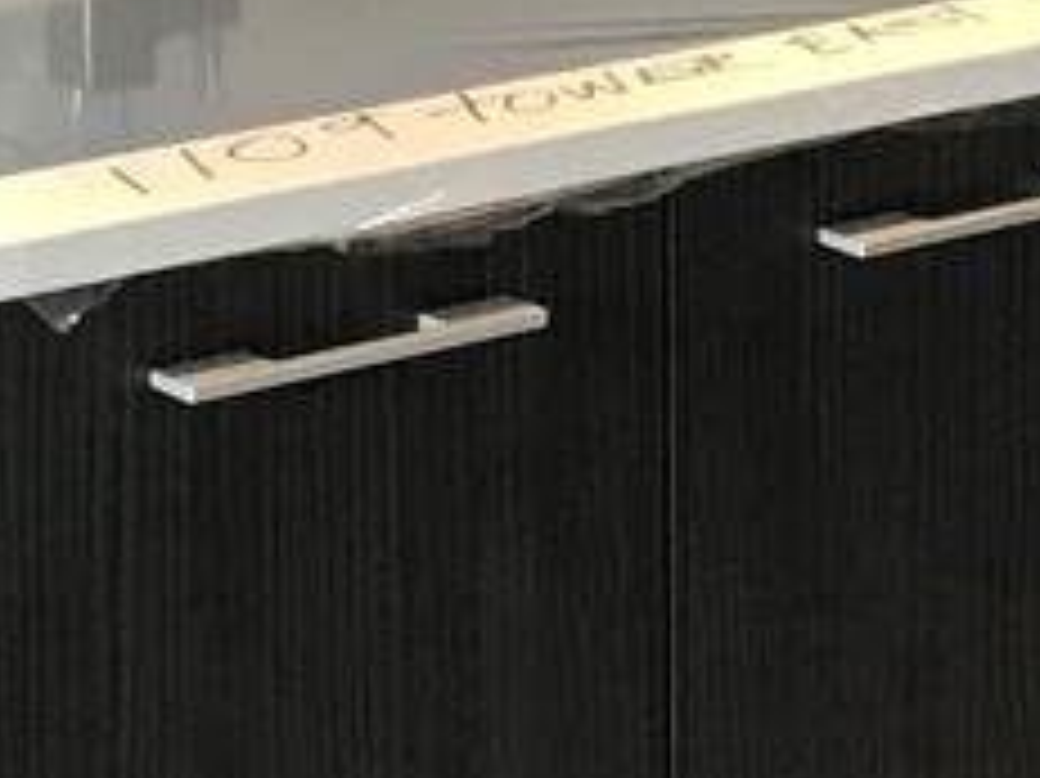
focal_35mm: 194
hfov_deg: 10.2
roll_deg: -0.1
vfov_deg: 7.5
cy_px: -378
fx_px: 5825
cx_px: 846
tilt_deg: -8.2
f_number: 1.8
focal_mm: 3.99
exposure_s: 1/30
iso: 40
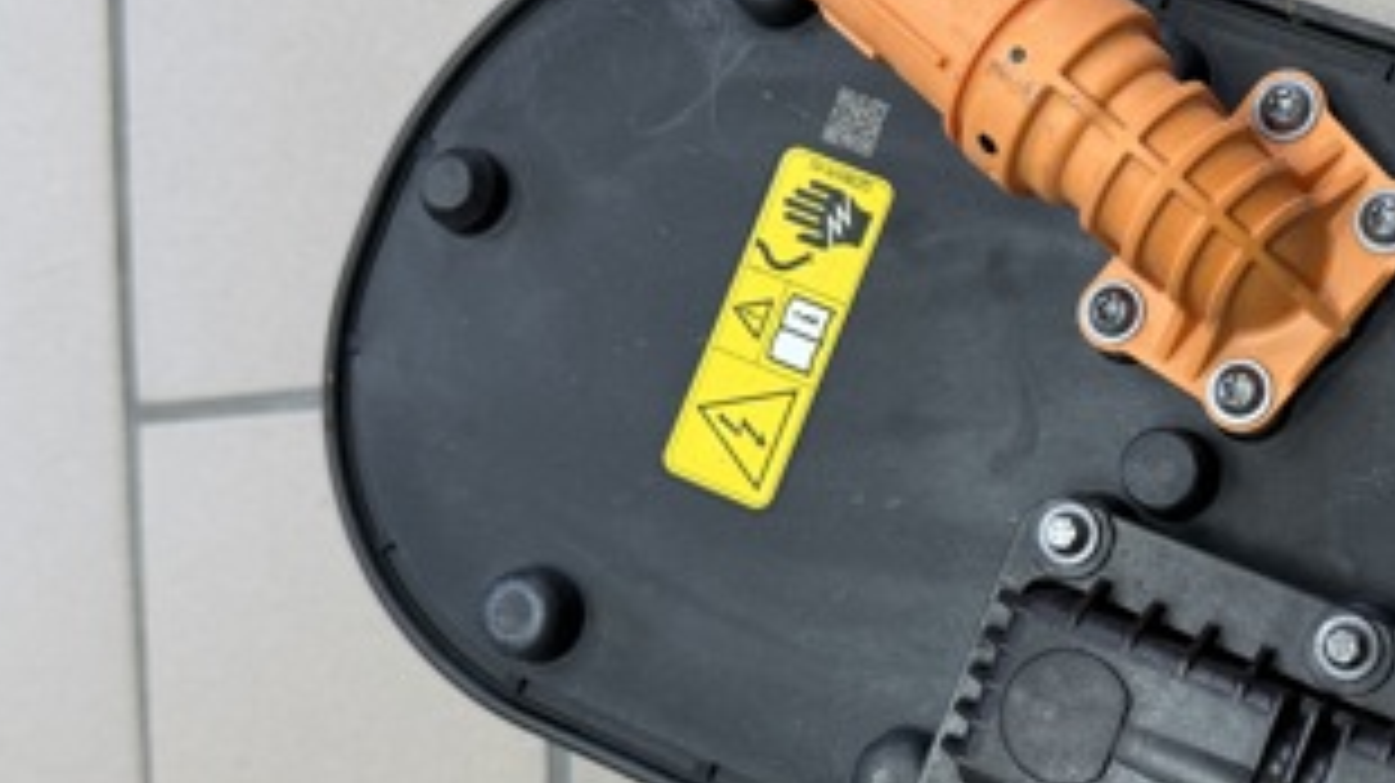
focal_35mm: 54
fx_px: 1996
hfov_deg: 37.4
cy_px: 504
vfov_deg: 22.1
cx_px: 1080
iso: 125
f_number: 1.78
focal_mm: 6.76
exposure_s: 1/121
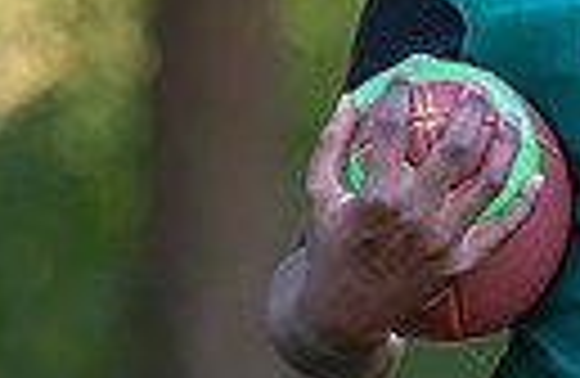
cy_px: 33
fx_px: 10029
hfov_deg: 3.3
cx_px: 778
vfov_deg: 2.2
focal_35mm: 627
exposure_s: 1/320
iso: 320
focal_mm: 132
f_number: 2.8
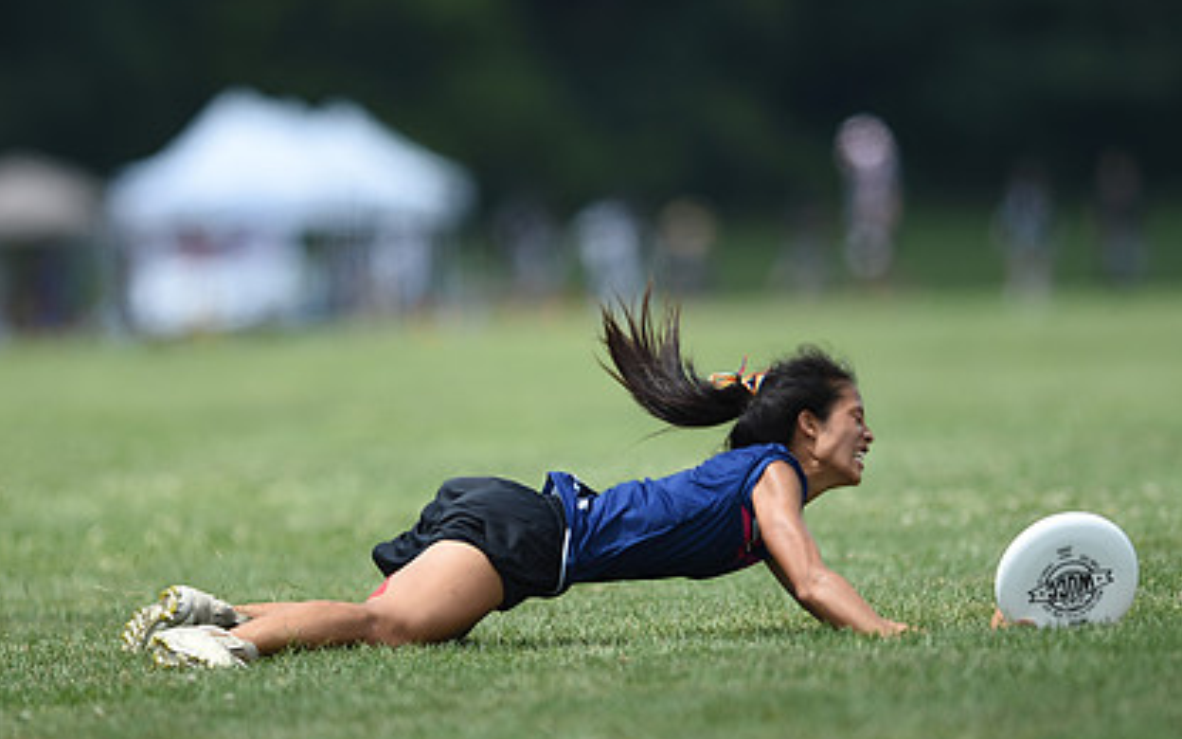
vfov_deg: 2.3
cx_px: 563
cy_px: 351
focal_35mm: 568
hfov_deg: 3.7
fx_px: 18297
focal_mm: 400
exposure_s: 1/1600
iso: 100
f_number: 2.8
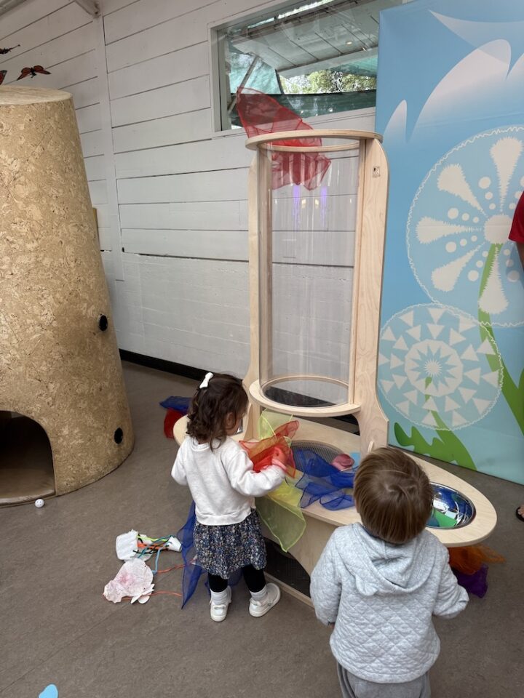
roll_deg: +0.5
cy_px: 349
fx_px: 484
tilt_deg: -13.4
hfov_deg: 56.8
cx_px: 262
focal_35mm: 24
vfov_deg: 71.6
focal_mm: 6.76
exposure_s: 1/120
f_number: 1.78
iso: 125
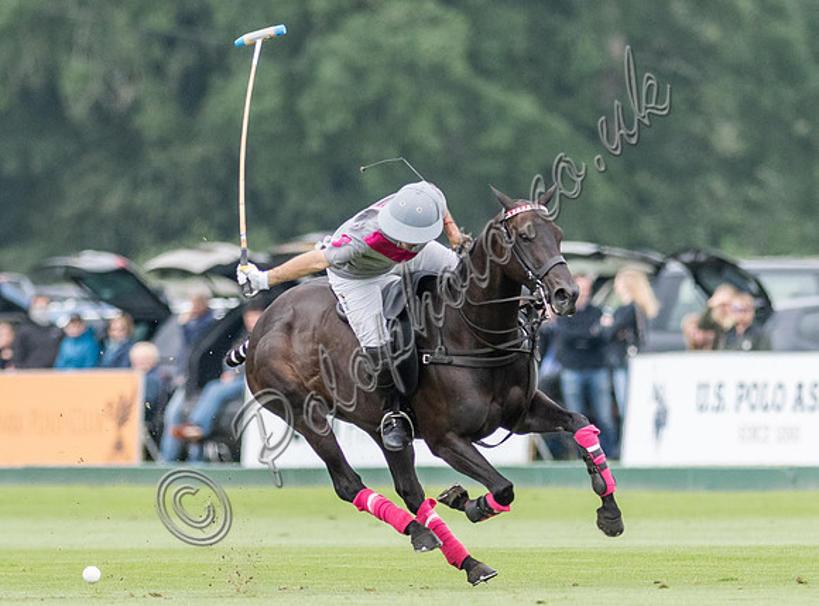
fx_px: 19662
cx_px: 361
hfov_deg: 2.4
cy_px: 498
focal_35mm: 835
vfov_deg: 1.8
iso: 640
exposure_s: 1/8000
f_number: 2.8
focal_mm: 300
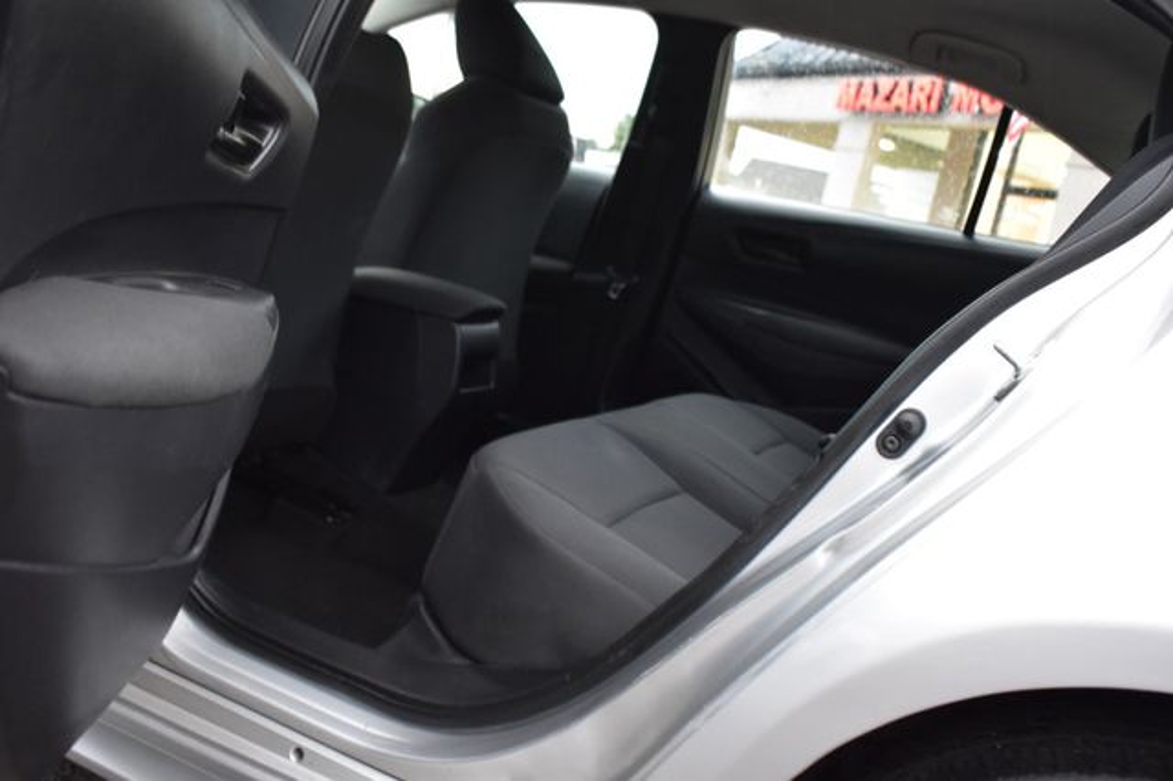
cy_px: 390
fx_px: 1123
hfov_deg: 55.1
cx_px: 586
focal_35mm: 34
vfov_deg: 38.3
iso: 1600
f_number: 4.5
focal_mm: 23
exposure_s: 1/15
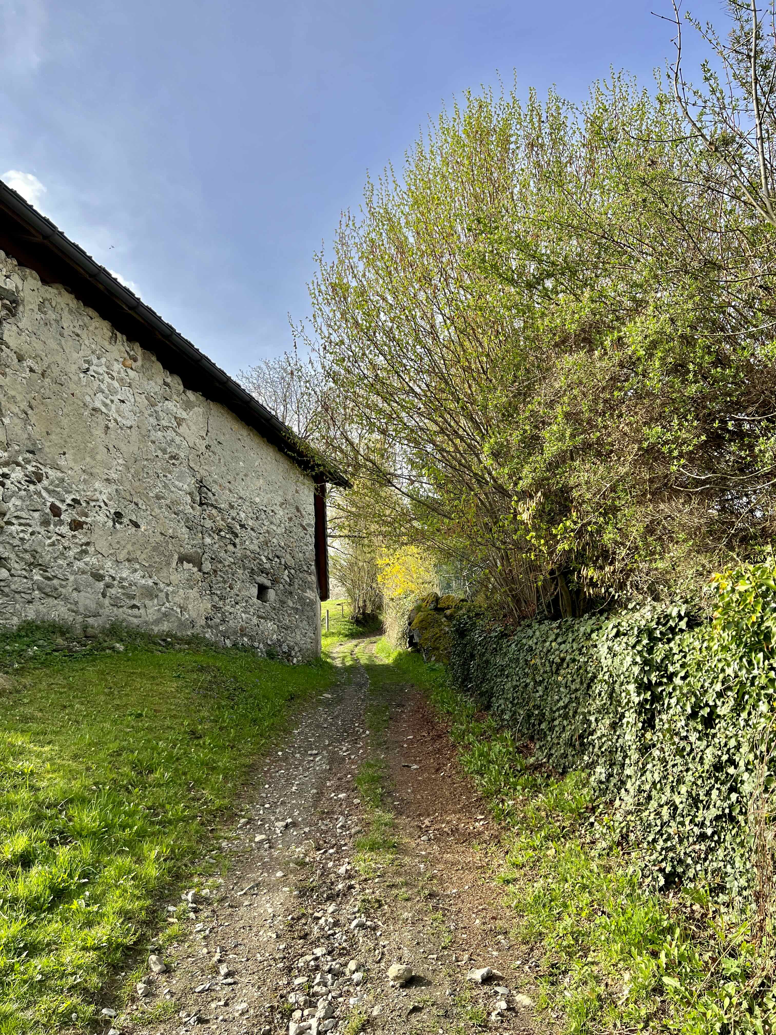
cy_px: 518
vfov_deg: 67.3
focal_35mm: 26
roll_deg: -0.2
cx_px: 388
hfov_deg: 53.1
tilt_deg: +15.9
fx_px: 777
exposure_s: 1/1575
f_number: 1.5
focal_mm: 5.7
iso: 50
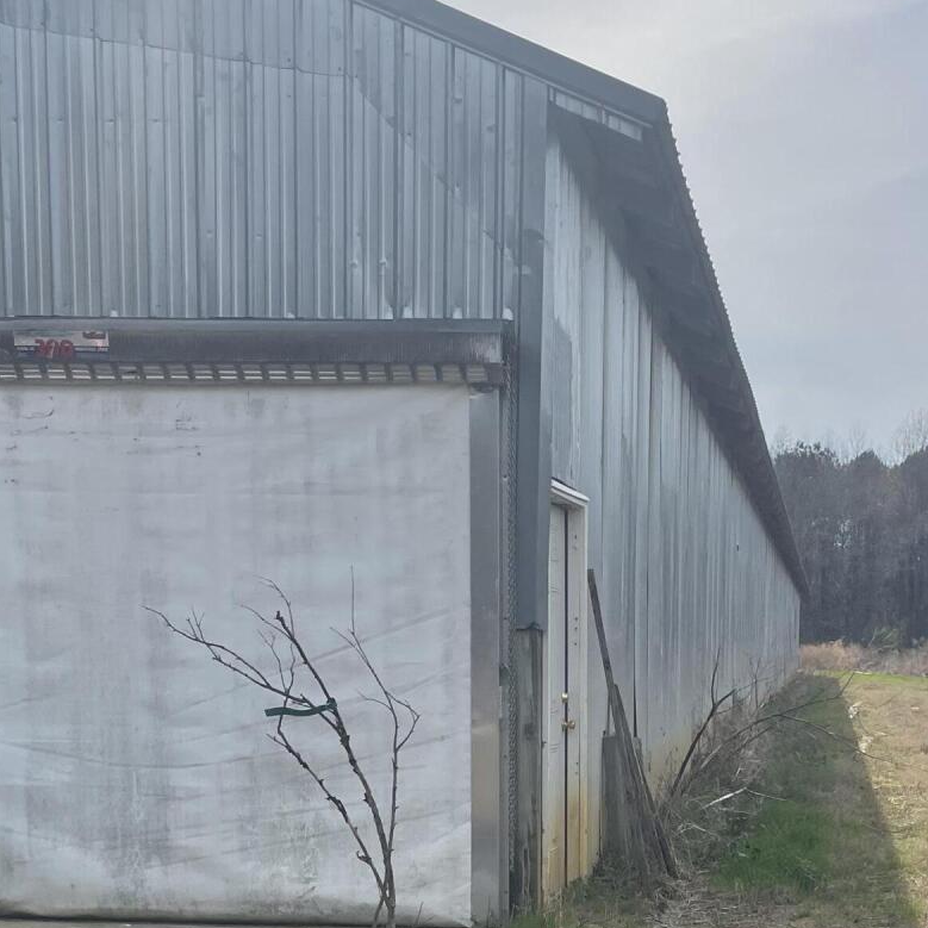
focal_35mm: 59
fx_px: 1789
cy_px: 848
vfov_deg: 27.9
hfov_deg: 28.7
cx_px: 679
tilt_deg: -8.8
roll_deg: +1.3
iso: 32
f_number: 1.6
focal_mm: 4.2
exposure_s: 1/5814
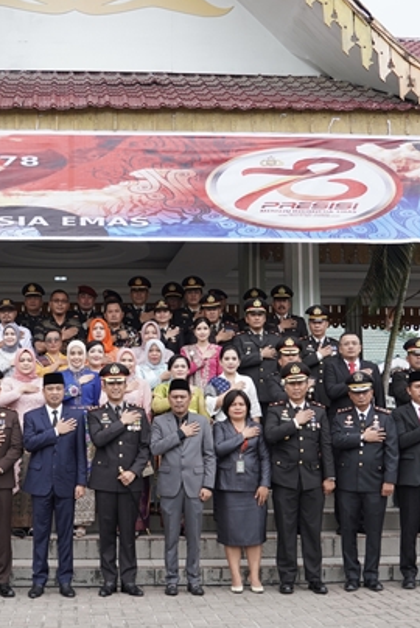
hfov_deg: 23.5
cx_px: 95
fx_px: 996
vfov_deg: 35.0
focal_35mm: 57
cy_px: 318
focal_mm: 24
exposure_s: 1/250
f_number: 4.5
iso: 250
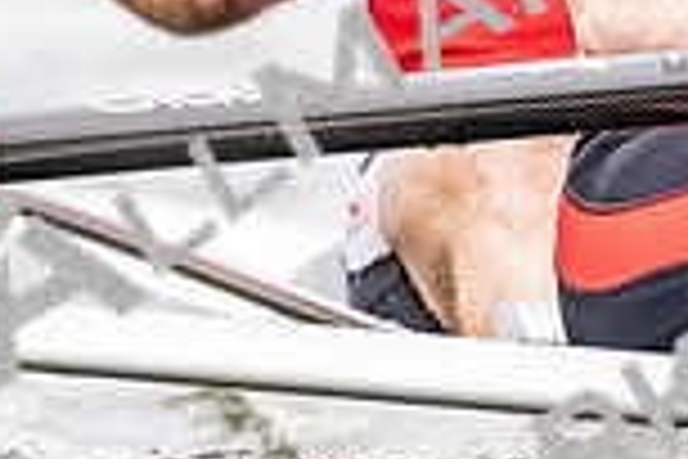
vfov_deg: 0.6
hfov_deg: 0.9
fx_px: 43341
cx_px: 881
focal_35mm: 2268
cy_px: -304
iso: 900
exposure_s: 1/2500
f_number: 4
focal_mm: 600
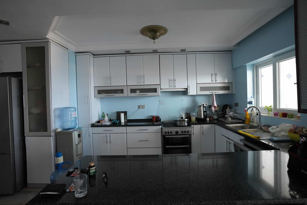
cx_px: 154
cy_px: 102
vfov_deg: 70.4
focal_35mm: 17
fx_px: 145
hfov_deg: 93.3
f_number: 4
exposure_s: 1/160
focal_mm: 17
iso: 1600
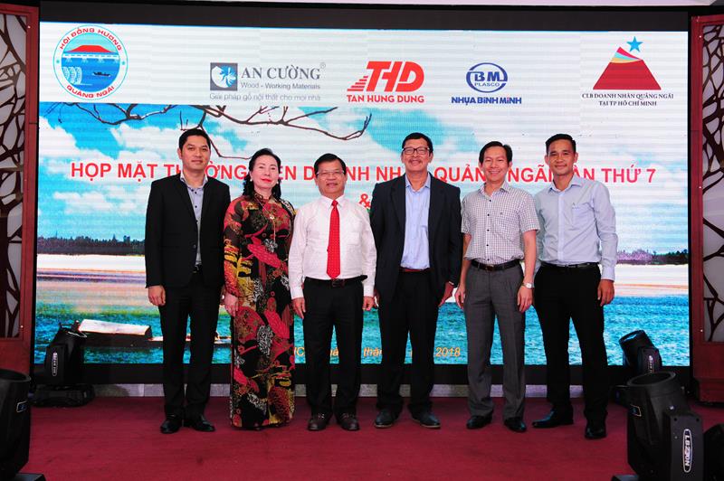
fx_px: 764
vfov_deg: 35.0
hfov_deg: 50.7
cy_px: 240
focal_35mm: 38
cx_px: 362
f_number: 6.3
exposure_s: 1/200
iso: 800
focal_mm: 38
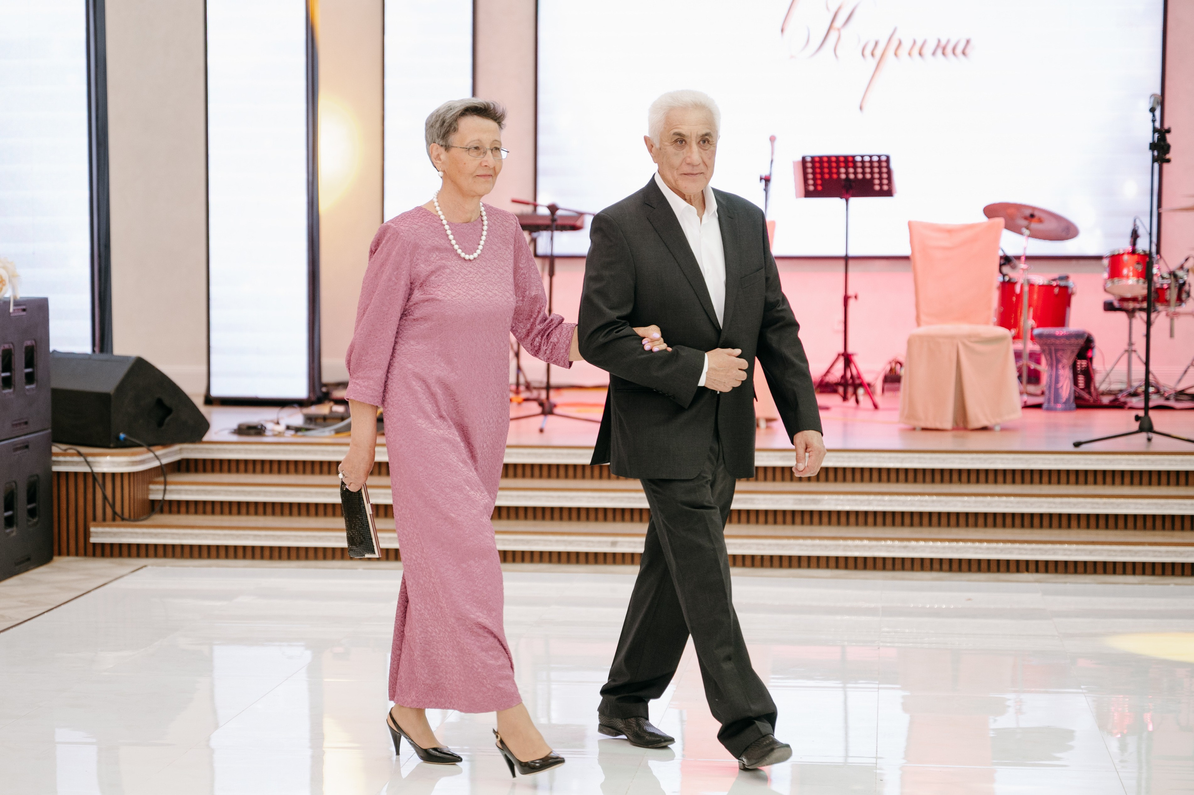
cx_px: 509
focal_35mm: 83
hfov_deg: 24.4
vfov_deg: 16.4
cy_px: 467
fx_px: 2763
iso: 1000
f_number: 2.8
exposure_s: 1/200
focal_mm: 70
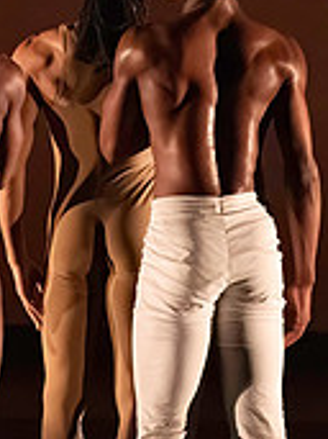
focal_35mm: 987
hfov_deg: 1.5
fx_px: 12485
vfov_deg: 2.0
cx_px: -10
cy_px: 157
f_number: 5.6
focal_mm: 247
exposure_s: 1/400
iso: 20000
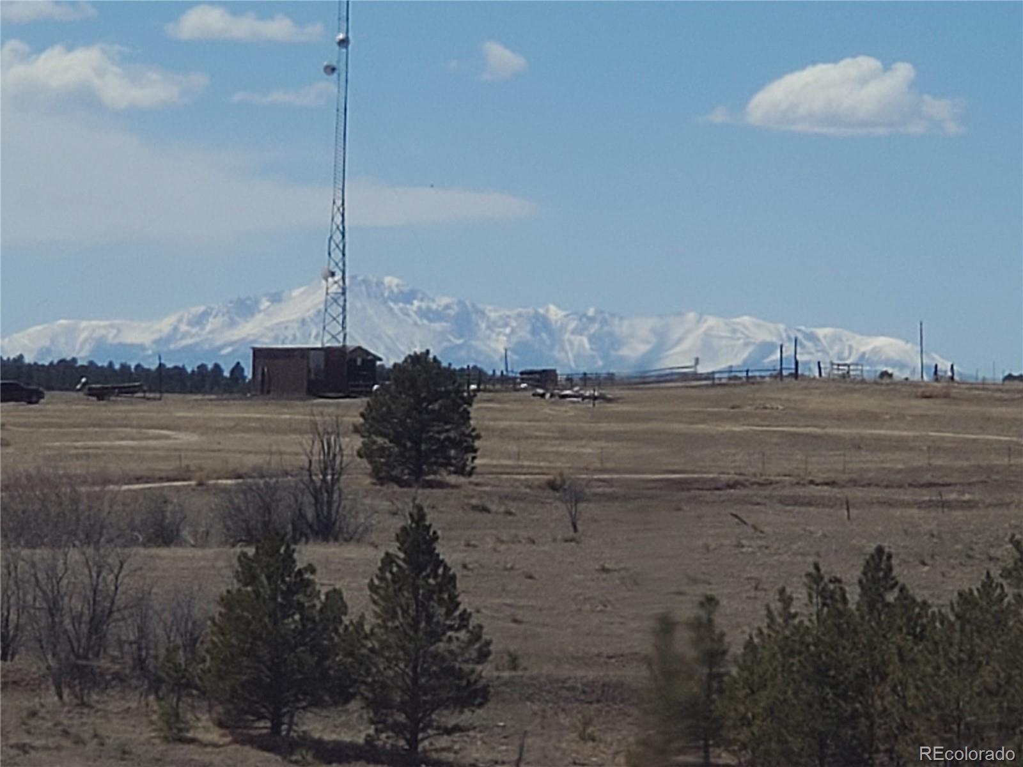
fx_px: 1537
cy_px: 384
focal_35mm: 52
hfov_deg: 36.8
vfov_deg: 28.0
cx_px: 512
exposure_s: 1/419
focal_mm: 6
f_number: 2.4
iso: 50
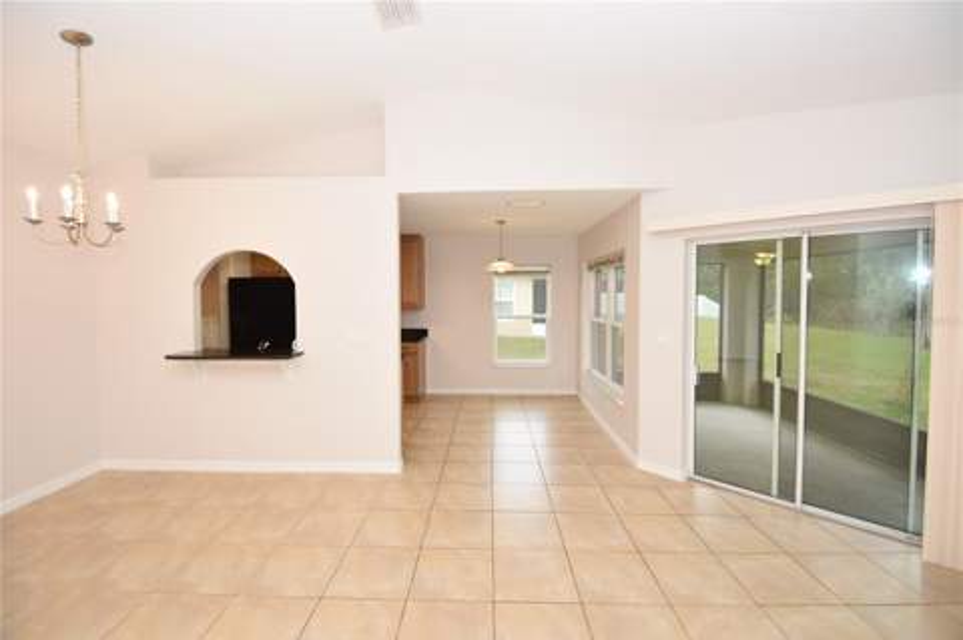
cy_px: 320
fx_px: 401
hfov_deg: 100.4
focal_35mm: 15
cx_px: 482
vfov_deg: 77.2
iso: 280
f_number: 4
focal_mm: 10
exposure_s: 1/60
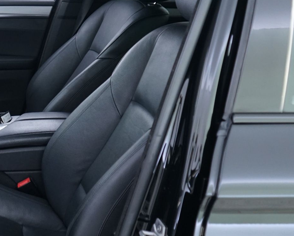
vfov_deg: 21.5
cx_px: -21
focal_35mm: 71
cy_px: 93
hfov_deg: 25.1
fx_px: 618
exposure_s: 1/13
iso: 1000
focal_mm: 28
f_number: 3.5
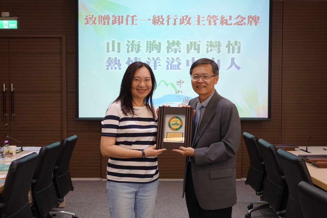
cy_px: 109
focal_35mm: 42
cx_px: 164
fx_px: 381
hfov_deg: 46.4
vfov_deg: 31.9
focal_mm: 15.52
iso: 250
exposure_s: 1/80
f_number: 2.8
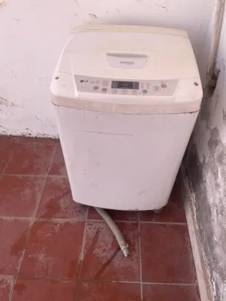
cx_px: 113
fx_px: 226
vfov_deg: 67.3
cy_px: 150
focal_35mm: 26
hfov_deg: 53.1
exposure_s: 1/725
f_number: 1.6
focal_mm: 4.2
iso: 32
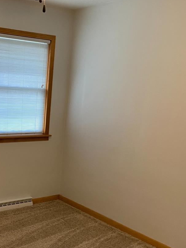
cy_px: 156
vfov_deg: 39.4
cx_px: 36
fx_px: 344
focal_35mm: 48
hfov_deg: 29.5
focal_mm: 4.25
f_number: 1.8
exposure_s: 1/60
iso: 200
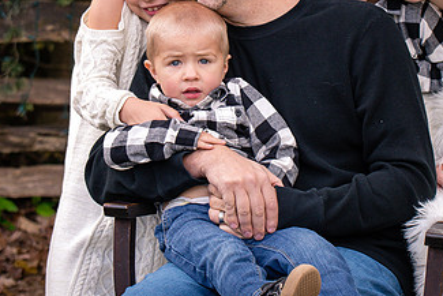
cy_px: 99
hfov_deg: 11.9
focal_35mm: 172
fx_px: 2117
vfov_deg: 8.0
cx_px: 382
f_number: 3.5
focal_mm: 75
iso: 400
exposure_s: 1/1000
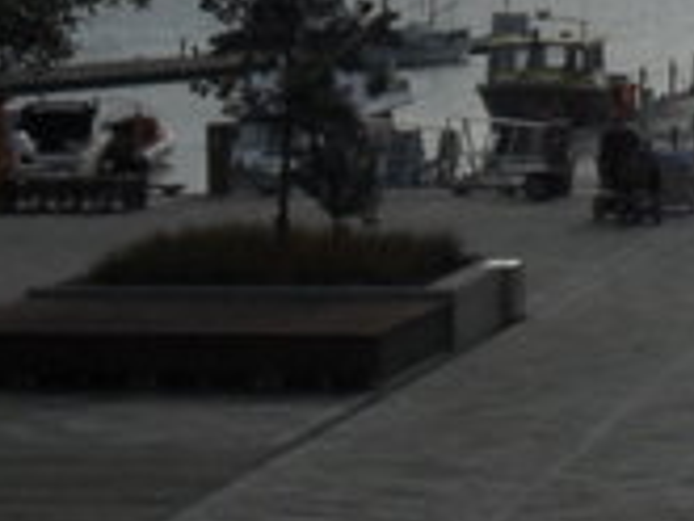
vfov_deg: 8.6
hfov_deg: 11.1
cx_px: 1098
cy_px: -235
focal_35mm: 170
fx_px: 3411
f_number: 8.4
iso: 100
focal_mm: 6.3
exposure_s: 1/750
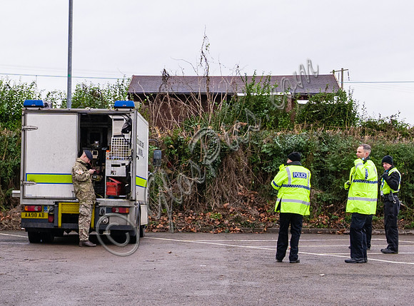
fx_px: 1269
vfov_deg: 13.8
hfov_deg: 18.3
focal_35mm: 107
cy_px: 160
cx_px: 73
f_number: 3.2
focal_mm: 17.2
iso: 200
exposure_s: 1/125
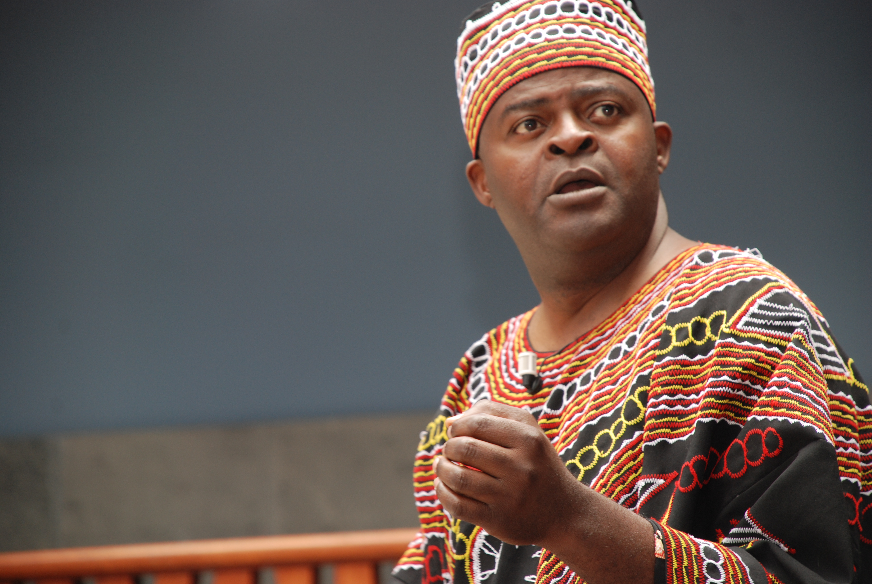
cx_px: 436
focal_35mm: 202
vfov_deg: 6.8
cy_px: 292
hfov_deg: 10.1
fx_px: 4911
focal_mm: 135
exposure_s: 1/60
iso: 200
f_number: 5.6
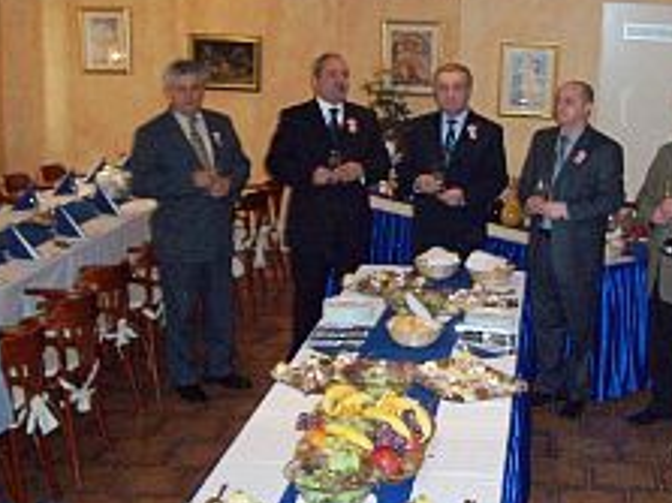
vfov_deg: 24.0
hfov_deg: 30.5
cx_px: 591
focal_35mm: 61
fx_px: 1184
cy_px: 262
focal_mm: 5.6
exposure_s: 1/60
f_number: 2.7
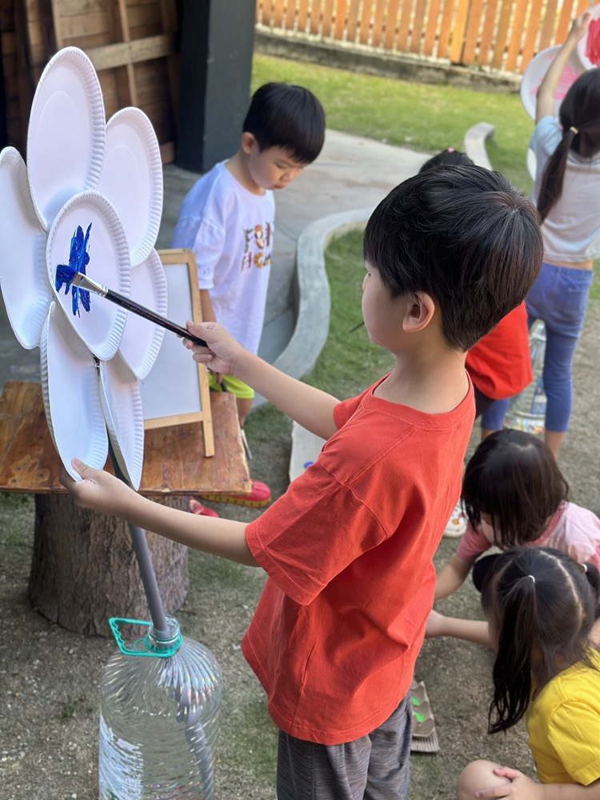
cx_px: 300
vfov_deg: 39.7
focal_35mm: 48
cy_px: 400
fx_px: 1109
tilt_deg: -22.9
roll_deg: -5.6
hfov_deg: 30.3
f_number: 1.78
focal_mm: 6.86
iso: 80
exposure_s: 1/343
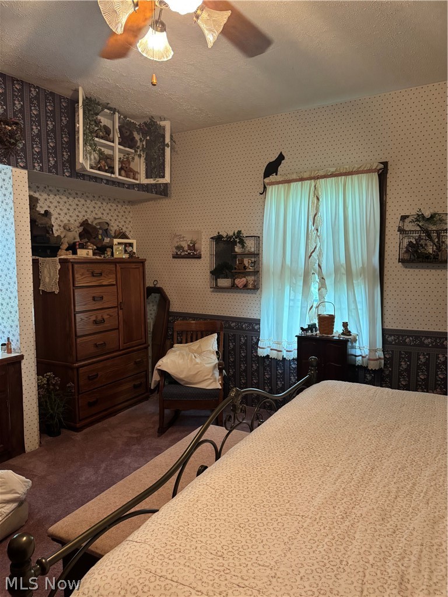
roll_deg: +1.1
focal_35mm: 24
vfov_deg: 71.6
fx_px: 414
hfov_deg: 56.8
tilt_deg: -4.1
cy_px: 298
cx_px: 224
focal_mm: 6.76
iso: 500
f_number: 1.78
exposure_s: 1/60
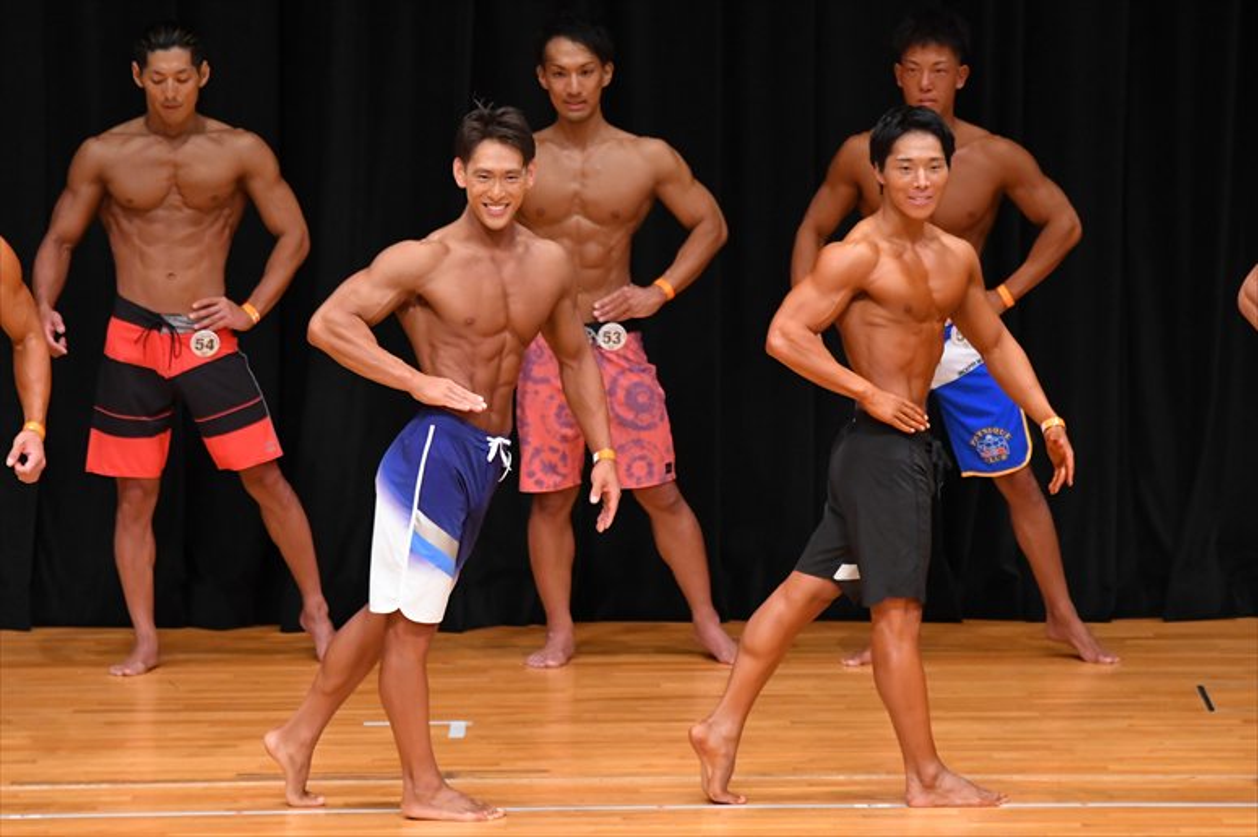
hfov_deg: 7.2
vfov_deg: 4.8
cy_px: 418
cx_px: 629
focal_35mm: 285
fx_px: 9954
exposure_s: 1/400
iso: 4000
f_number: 5.6
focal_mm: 190
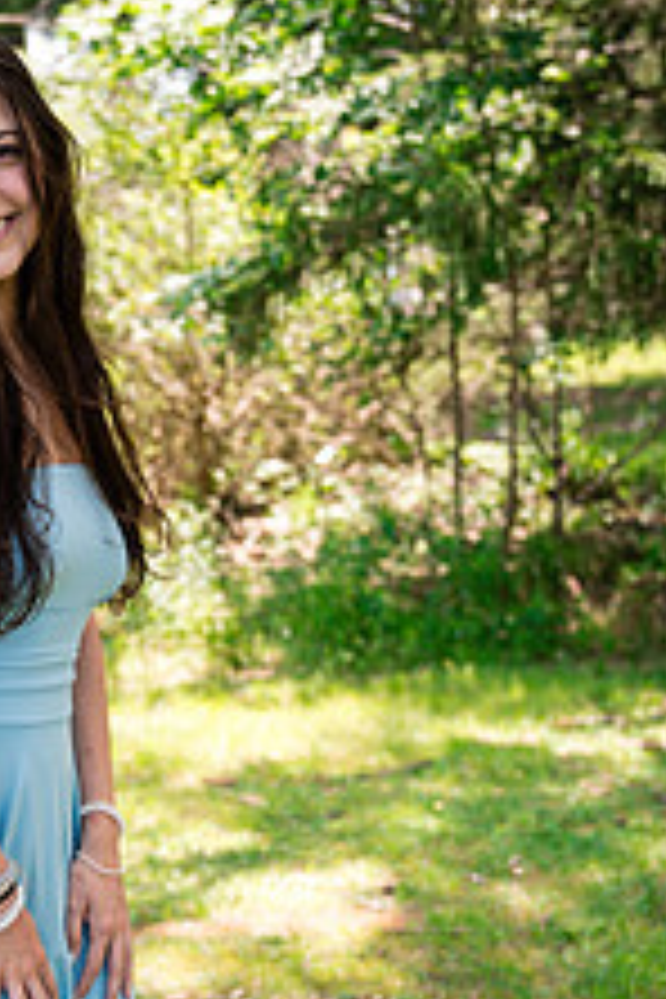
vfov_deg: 30.7
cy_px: 684
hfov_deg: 20.4
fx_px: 1804
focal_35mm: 65
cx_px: 50
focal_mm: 32
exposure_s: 1/250
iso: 125
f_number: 2.8
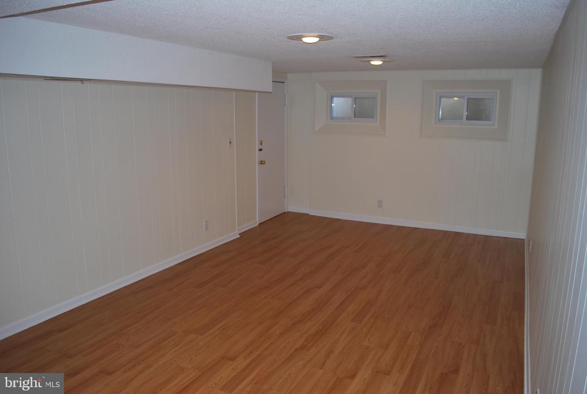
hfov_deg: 67.3
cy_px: 197
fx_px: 441
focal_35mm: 27
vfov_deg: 48.1
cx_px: 294
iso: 200
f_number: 3.5
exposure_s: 1/60
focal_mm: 18
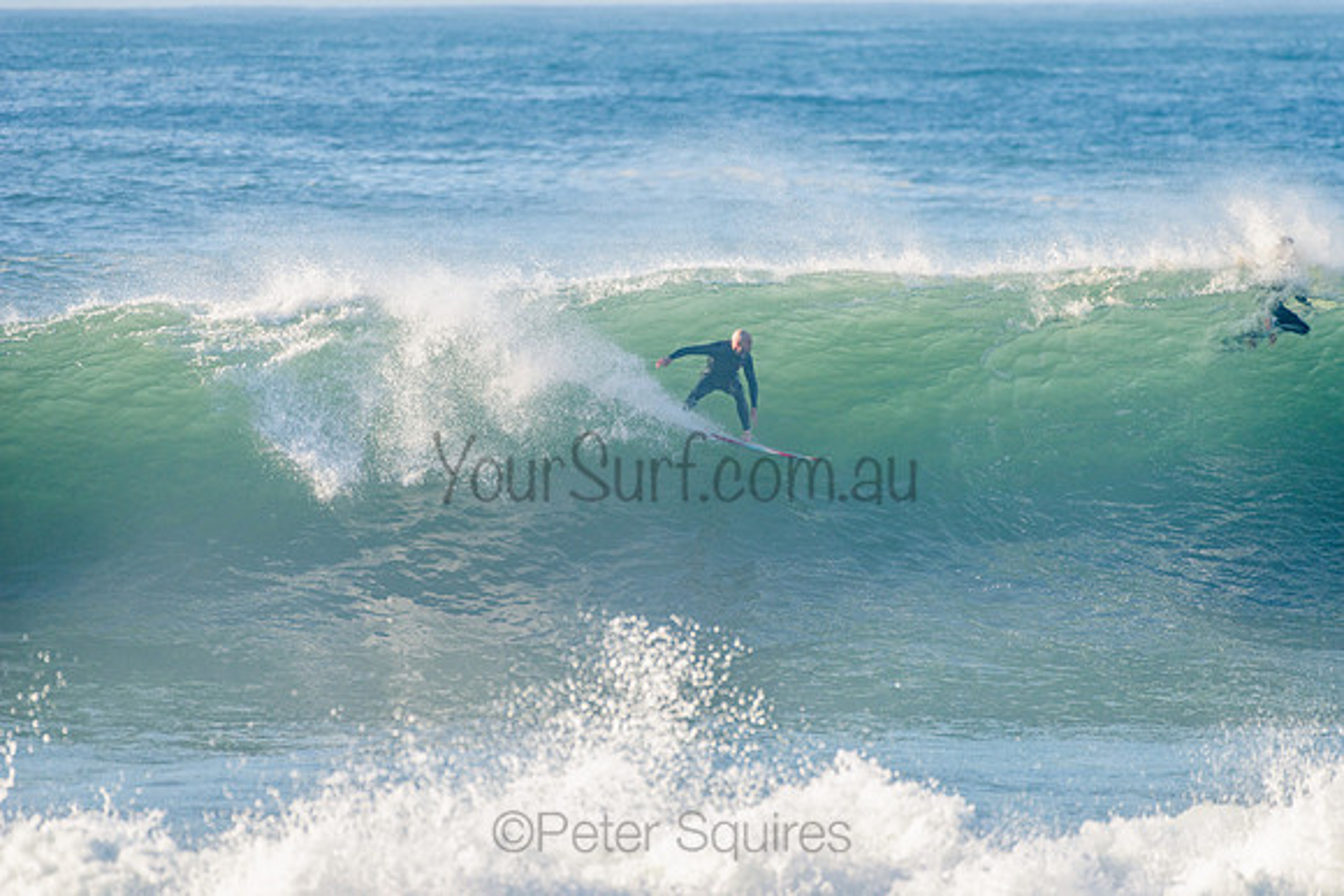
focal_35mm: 500
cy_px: 448
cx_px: 672
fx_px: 18670
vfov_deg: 2.8
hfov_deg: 4.1
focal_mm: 500
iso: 280
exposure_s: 1/1600
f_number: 5.6
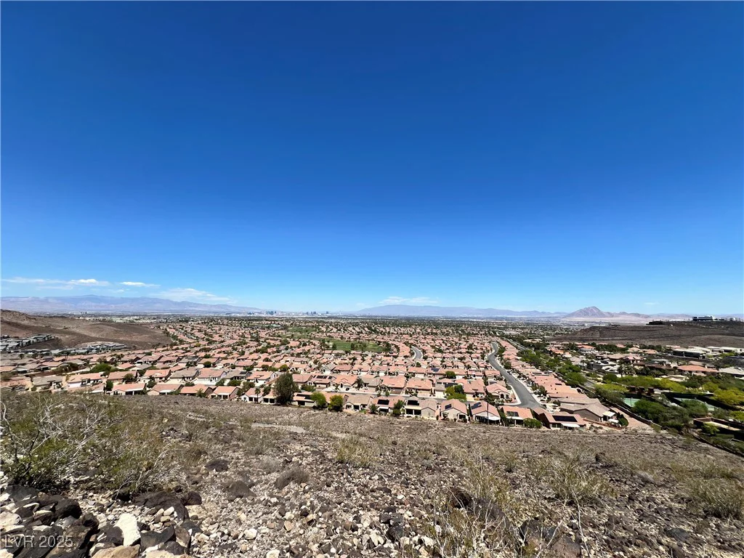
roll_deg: -0.5
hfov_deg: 106.2
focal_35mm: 13
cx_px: 372
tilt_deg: +6.9
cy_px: 279
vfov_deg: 89.9
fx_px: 279
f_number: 1.8
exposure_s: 1/2481
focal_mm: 1.57
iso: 32
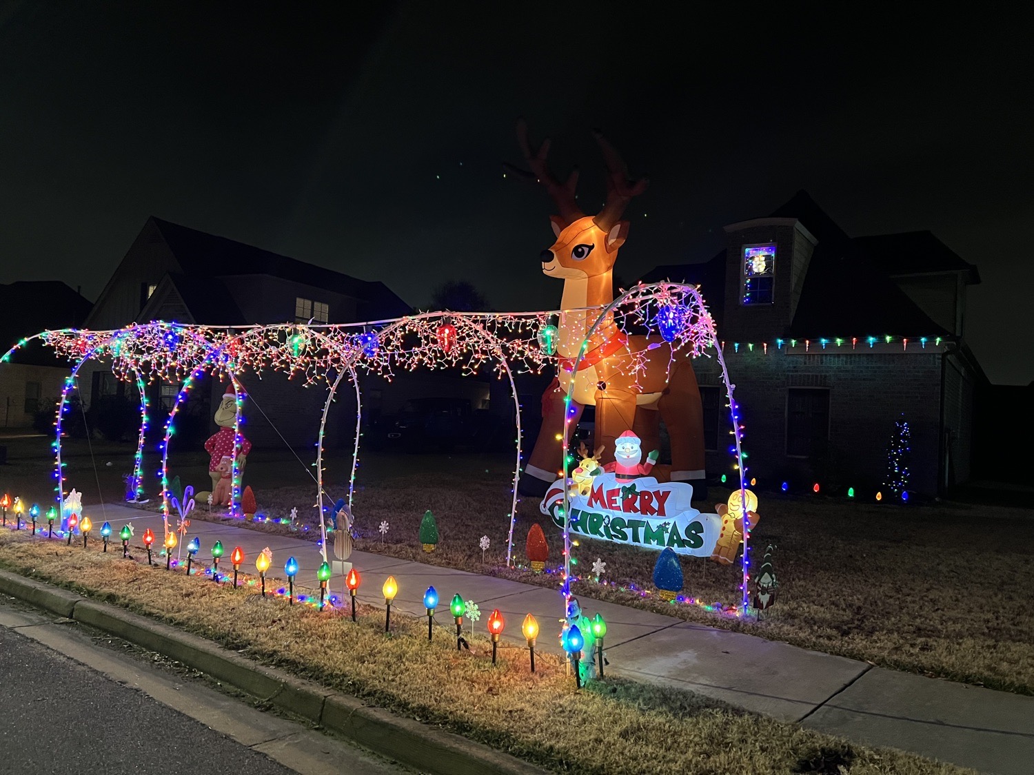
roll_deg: -2.6
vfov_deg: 53.1
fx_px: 777
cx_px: 517
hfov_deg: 67.3
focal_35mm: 26
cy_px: 388
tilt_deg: +1.2
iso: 500
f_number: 1.5
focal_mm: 5.7
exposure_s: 1/30
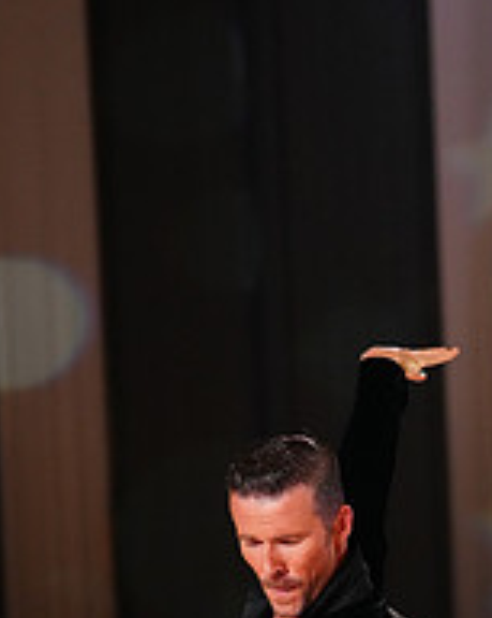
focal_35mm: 284
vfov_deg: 6.7
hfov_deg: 5.4
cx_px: 616
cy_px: 876
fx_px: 5182
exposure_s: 1/640
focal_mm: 100
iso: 3200
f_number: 2.8
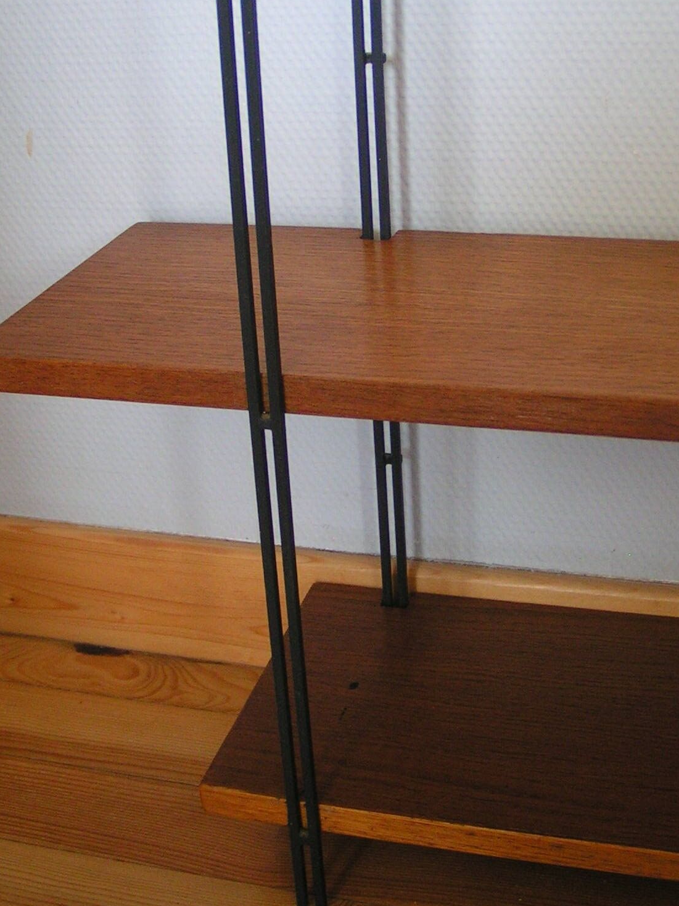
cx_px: 384
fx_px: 1386
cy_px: 352
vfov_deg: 36.0
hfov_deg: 27.5
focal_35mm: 53
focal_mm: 5.8
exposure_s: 1/40
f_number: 2.8
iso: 125
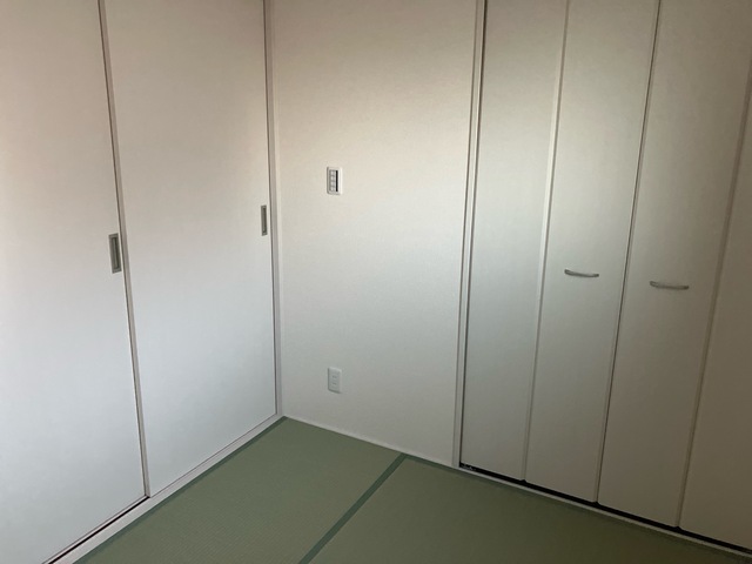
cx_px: 376
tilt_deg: -14.6
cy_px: 282
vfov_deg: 49.7
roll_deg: -0.7
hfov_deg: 63.4
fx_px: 608
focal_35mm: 28
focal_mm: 3.99
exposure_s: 1/55
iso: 320
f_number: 1.8
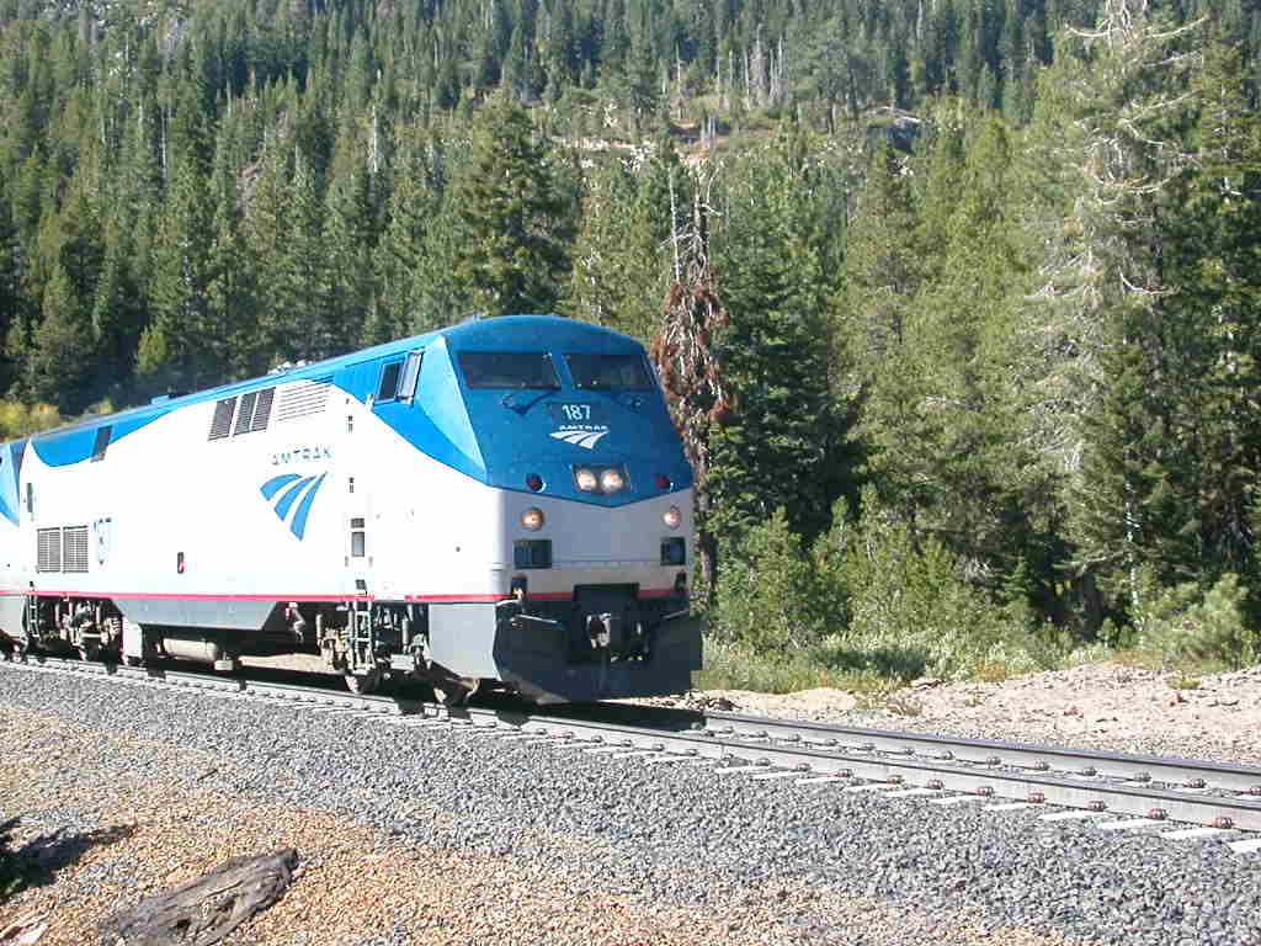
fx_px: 2113
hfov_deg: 33.2
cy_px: 473
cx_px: 630
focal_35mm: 58
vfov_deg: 25.2
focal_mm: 8.9
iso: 100
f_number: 3.4
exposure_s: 1/324
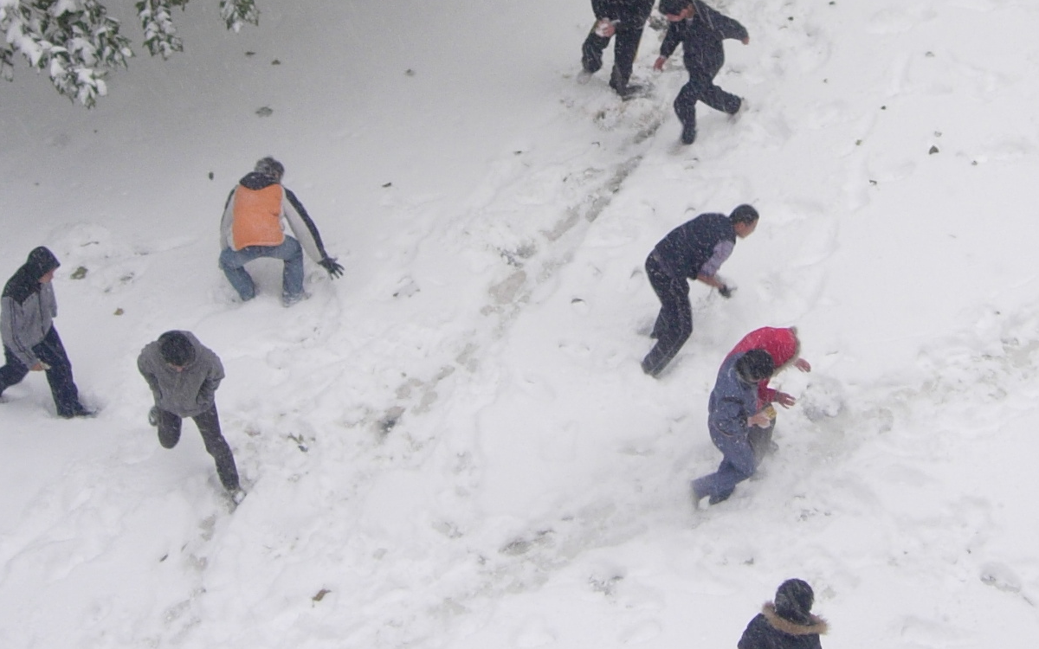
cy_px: 54
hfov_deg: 23.7
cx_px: 674
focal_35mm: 87
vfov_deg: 14.8
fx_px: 2464
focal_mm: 7.8
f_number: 2.8
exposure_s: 1/78.3
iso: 64
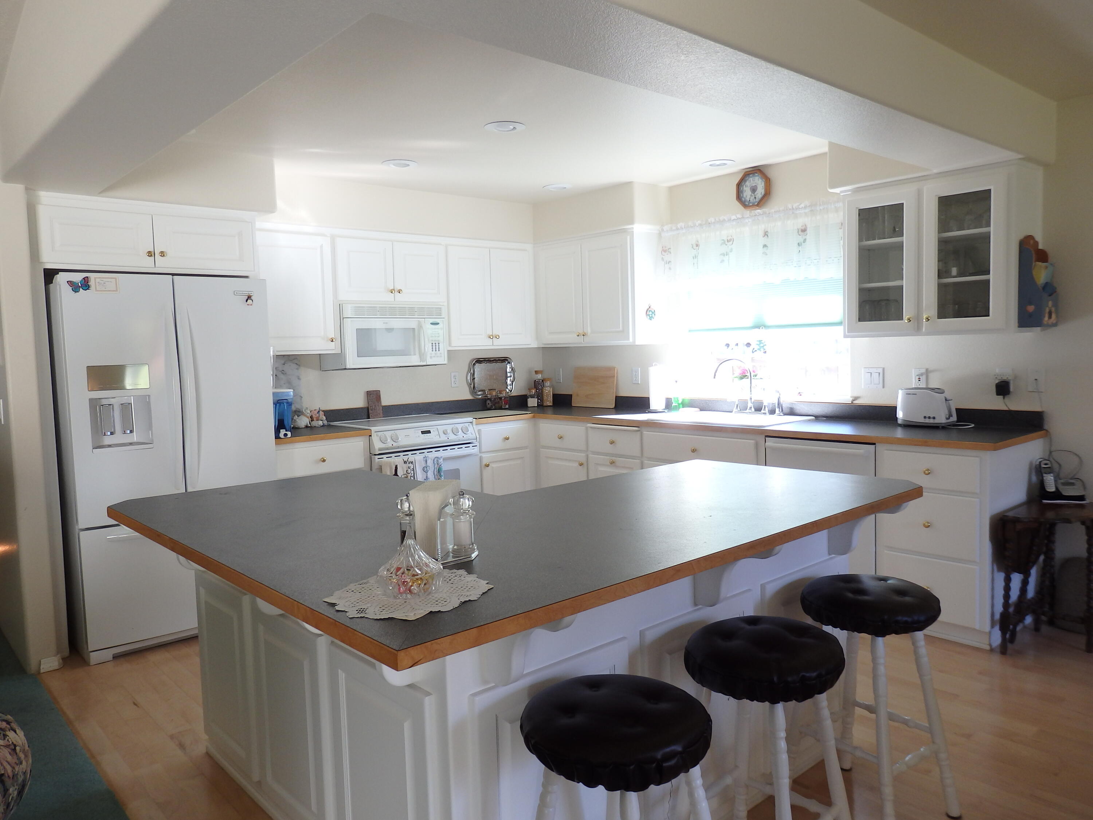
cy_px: 410
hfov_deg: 69.4
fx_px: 789
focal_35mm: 25
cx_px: 546
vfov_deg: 54.9
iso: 125
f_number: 3
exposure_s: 1/30
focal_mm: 4.5
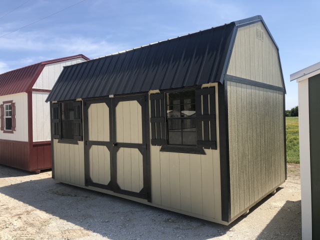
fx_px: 259
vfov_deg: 49.7
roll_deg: +2.1
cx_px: 160
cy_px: 120
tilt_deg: -1.5
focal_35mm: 28
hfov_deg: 63.4
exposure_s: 1/1429
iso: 20
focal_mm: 4
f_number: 1.8
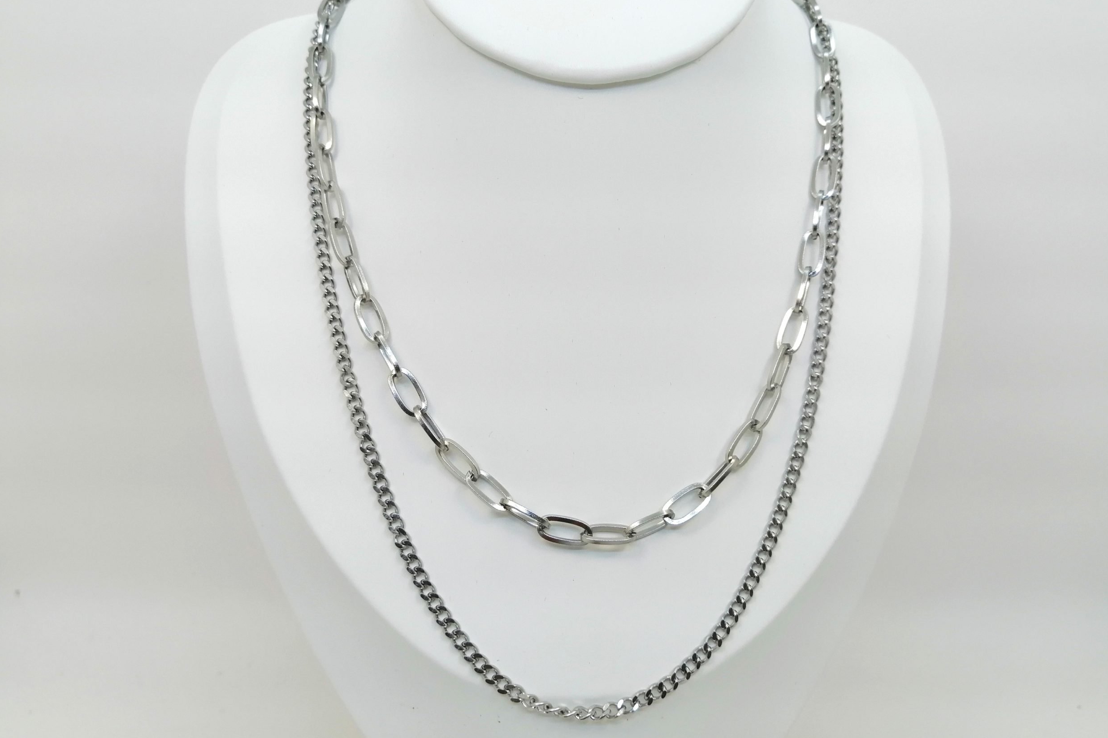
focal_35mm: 28
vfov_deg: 46.3
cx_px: 572
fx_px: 862
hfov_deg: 65.5
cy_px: 334
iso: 50
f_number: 1.8
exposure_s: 1/197
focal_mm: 3.95
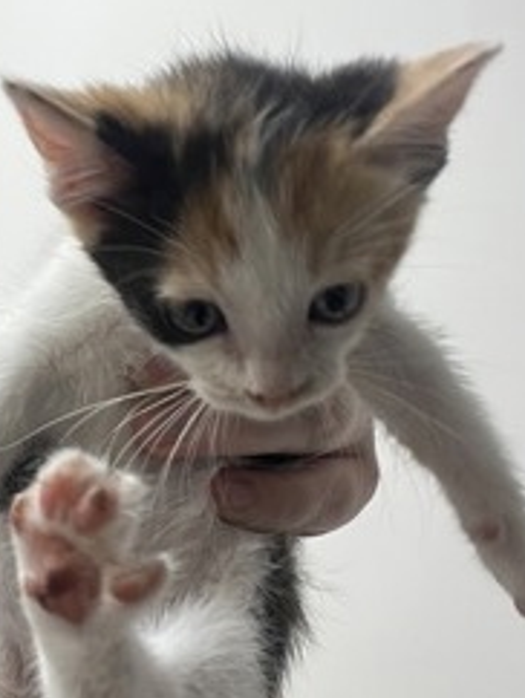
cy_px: 358
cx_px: 134
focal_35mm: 52
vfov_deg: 36.8
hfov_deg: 27.7
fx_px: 1050
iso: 80
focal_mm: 2.71
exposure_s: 1/60
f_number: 2.2
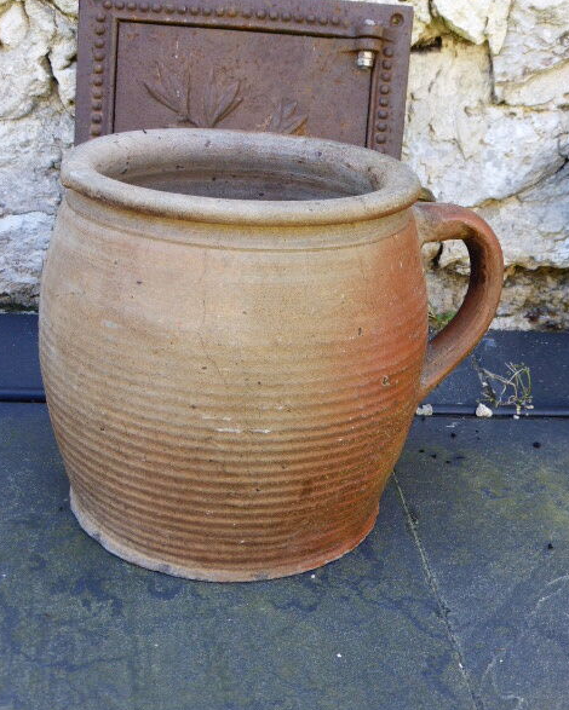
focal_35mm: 50
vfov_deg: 37.3
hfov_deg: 30.3
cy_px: 346
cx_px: 282
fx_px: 1052
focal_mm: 8.5
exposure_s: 1/60
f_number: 4.2
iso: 125
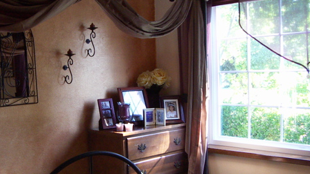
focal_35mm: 52
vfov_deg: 23.0
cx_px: 113
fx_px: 428
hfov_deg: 39.5
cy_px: 113
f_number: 2.8
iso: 125
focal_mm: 4.7
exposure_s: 1/50
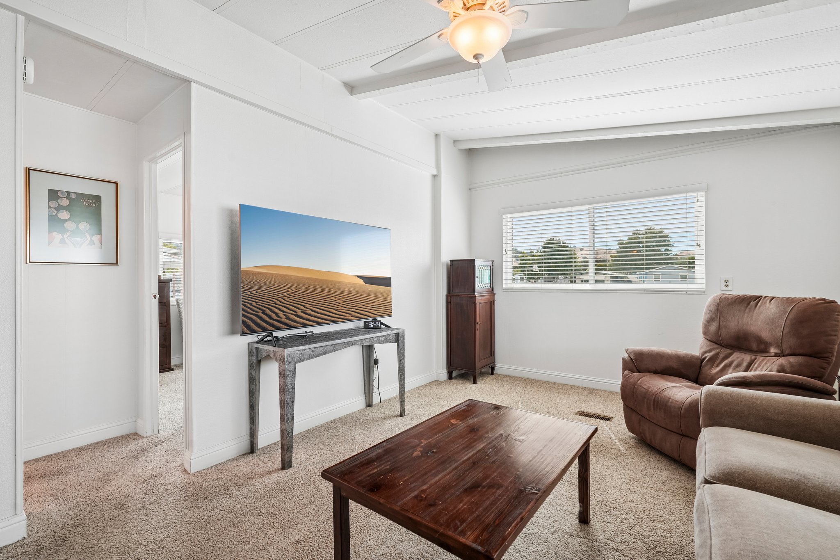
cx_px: 420
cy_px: 280
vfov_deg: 72.0
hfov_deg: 95.0
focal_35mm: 16
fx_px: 385
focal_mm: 16.5
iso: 400
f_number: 9
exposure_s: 1/20
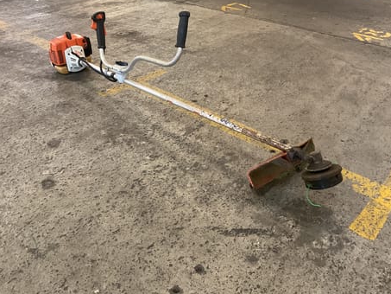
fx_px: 362
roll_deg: -1.4
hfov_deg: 56.8
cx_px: 185
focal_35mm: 32
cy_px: 139
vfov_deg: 44.2
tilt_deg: -33.4
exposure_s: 1/33
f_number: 1.8
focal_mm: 3
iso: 320
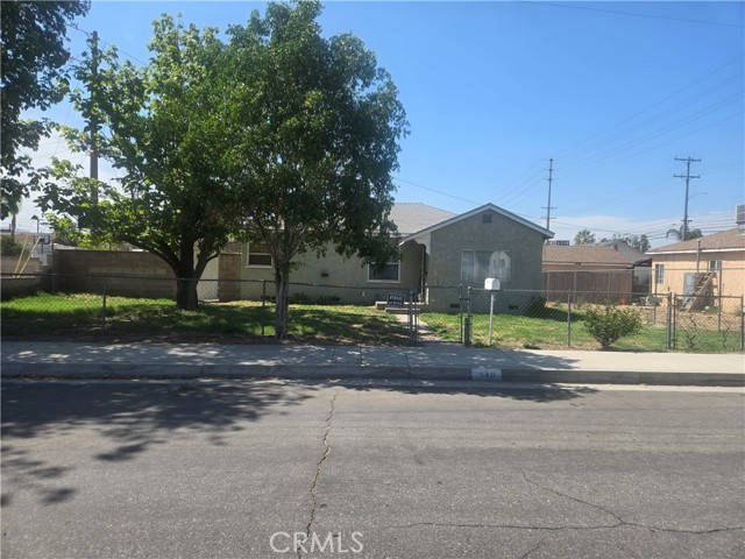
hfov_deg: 73.9
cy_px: 280
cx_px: 372
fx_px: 495
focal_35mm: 23
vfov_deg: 58.9
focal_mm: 5.4
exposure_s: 1/1406
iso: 25
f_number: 1.8
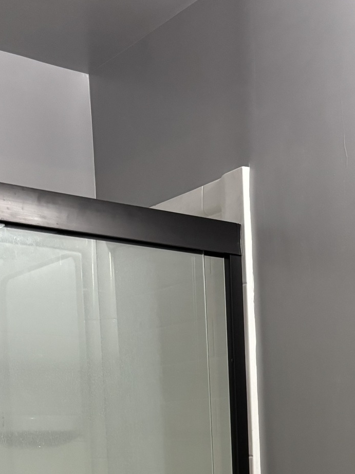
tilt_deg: -3.5
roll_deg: +1.1
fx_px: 889
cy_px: 503
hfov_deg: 22.2
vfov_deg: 27.6
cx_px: 304
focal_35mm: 65
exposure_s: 1/60
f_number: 1.6
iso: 320
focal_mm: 5.96
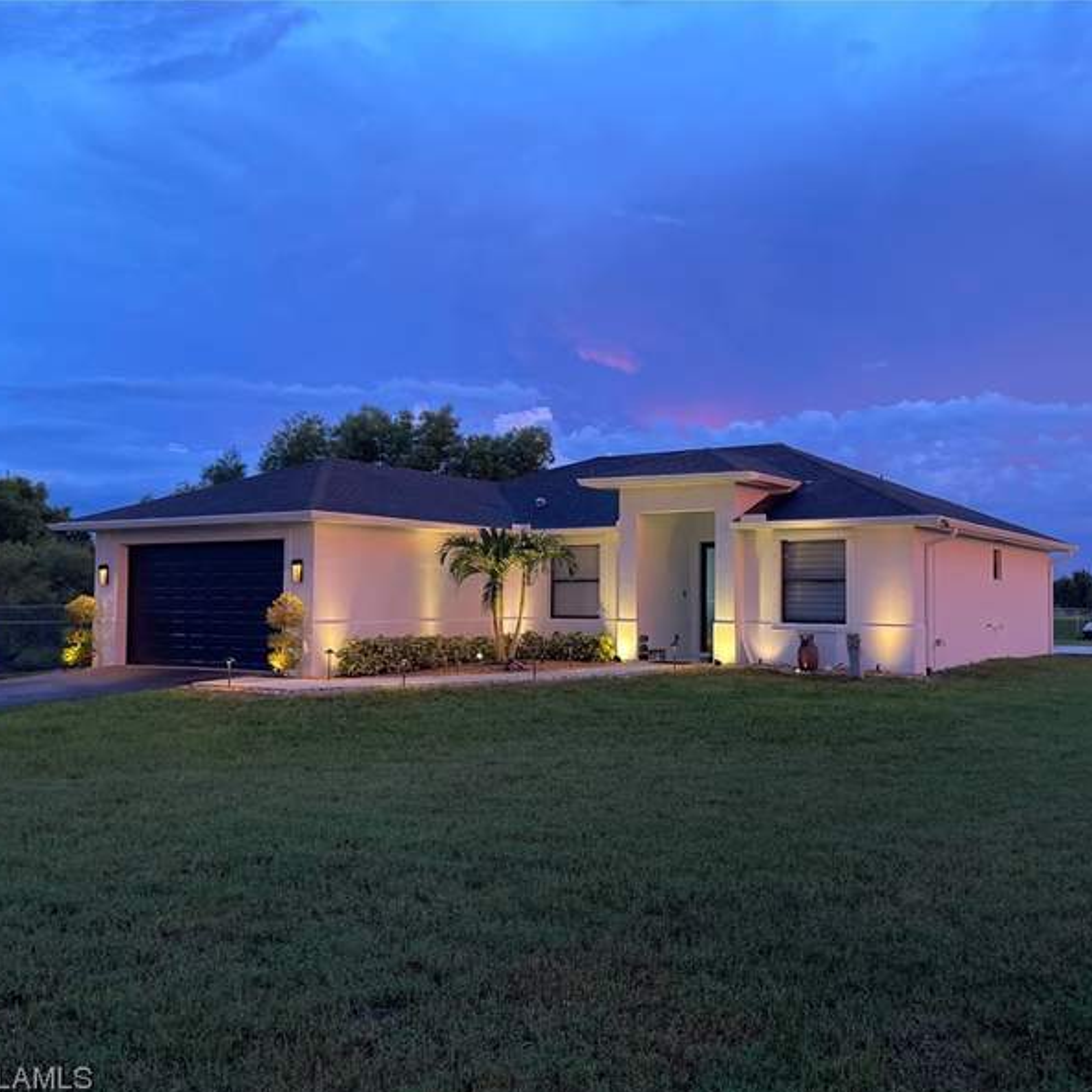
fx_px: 1106
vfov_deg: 52.5
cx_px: 656
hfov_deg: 52.2
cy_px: 551
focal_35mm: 31
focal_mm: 5.1
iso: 400
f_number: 1.6
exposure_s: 1/60
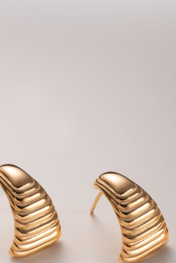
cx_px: 99
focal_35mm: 313
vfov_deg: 6.6
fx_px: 2295
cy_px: 227
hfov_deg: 4.4
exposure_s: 1/160
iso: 100
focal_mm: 100
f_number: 16
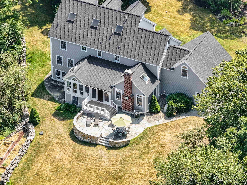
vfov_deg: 8.9
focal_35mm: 166
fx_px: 1184
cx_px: 124
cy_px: 92
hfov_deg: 11.9
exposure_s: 1/160
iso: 100
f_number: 3.4
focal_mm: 30.71
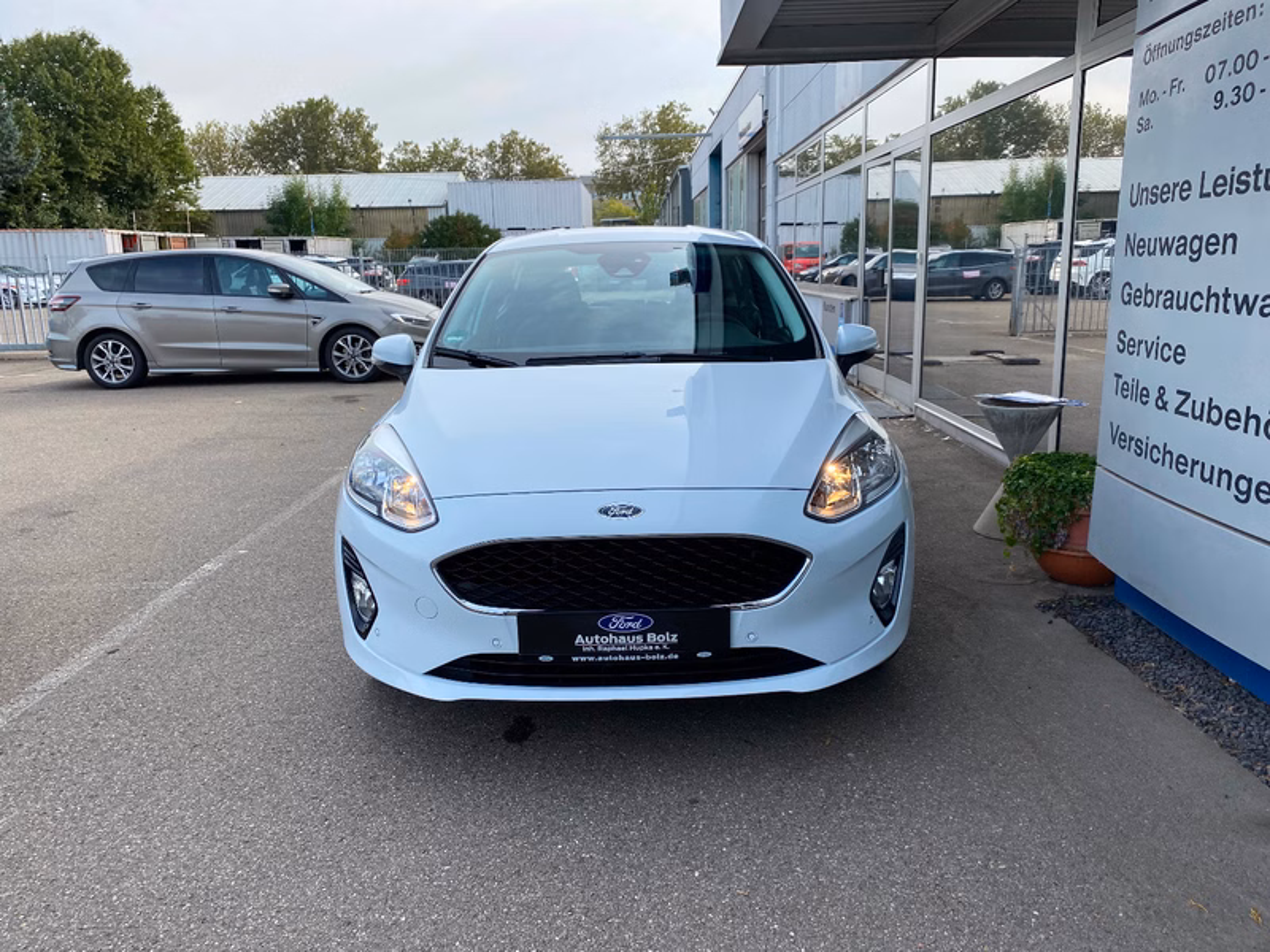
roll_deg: +1.1
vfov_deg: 53.1
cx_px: 635
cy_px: 476
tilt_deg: -10.3
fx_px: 954
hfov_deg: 67.3
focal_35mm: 26
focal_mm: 4.25
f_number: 1.8
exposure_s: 1/934
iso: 32
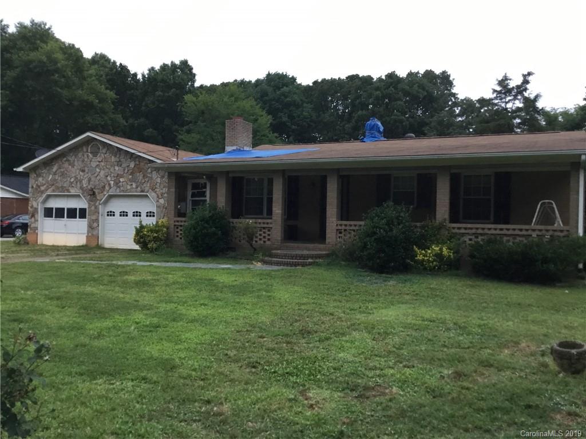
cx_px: 293
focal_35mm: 31
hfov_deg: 58.4
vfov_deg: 45.4
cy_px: 220
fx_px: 525
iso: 100
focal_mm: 3.3
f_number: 2.4
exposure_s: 1/30
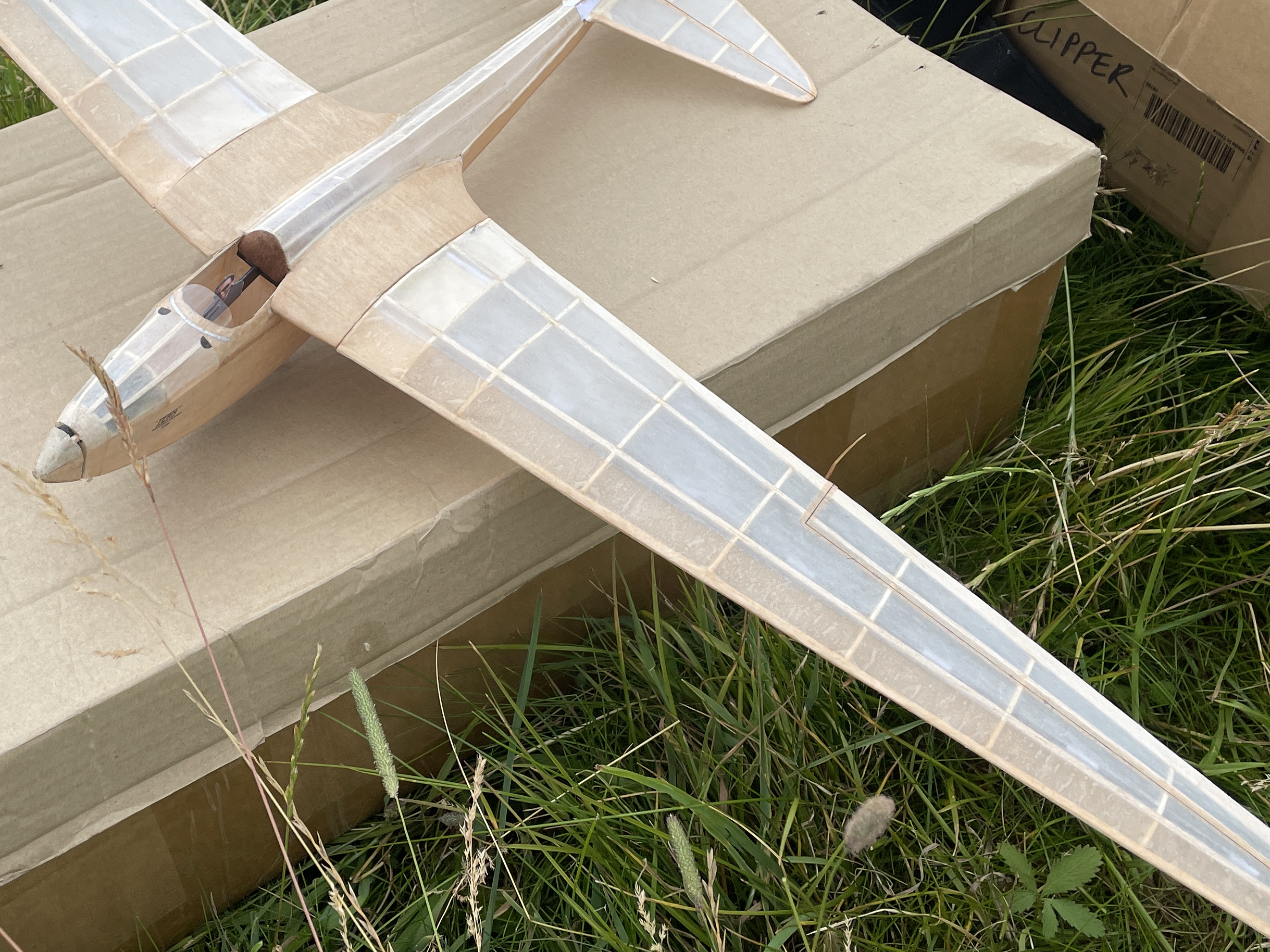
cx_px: 475
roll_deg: +3.7
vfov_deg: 33.2
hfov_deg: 43.5
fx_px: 1577
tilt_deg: -43.9
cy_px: 293
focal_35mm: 43
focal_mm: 4.2
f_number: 1.6
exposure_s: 1/1949
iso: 32
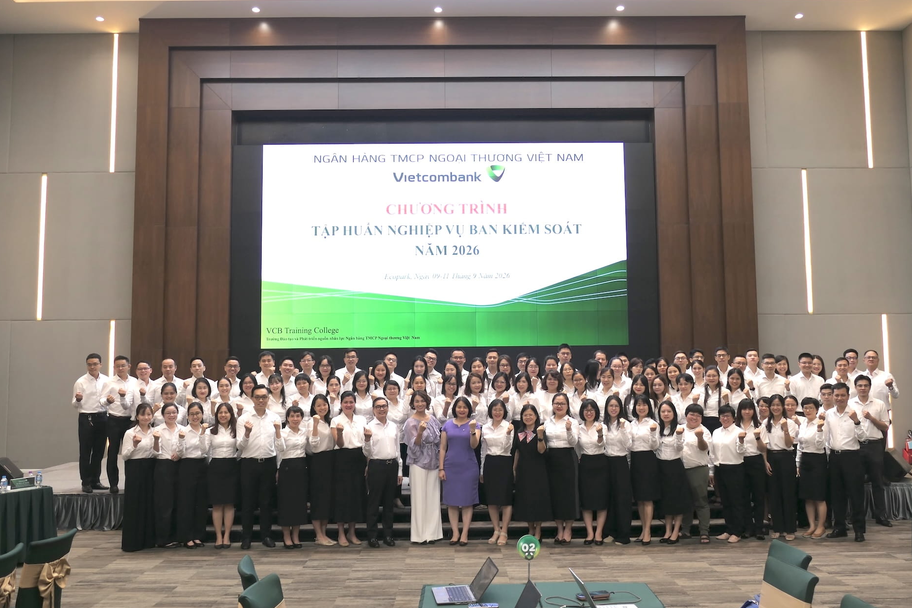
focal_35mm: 33
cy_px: 296
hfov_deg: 57.2
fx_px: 836
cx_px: 468
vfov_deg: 40.0
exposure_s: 1/80
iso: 200
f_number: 3
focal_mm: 11.6
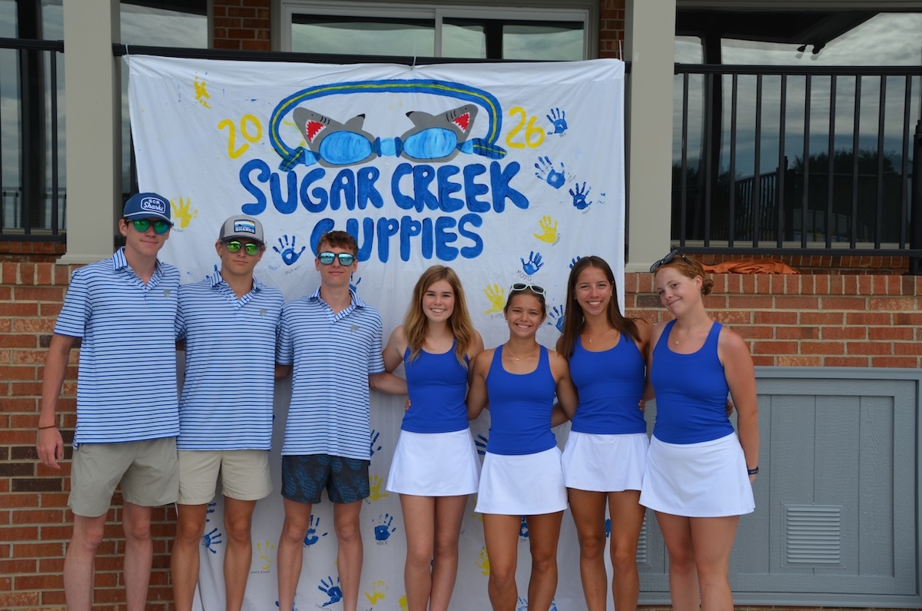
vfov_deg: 31.8
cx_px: 461
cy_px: 306
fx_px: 1074
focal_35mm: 42
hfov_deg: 46.5
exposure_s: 1/250
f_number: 8
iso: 100
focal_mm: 28
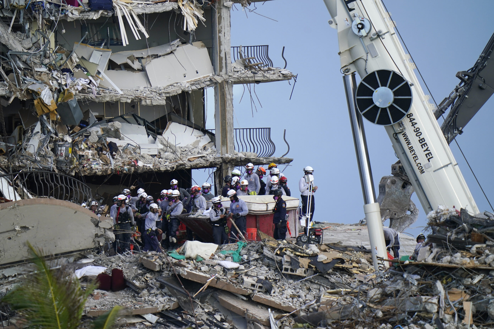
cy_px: 164
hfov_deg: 2.6
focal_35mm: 800
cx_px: 247
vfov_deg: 1.7
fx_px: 10978
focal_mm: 800
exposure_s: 1/2000
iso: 800
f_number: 5.6
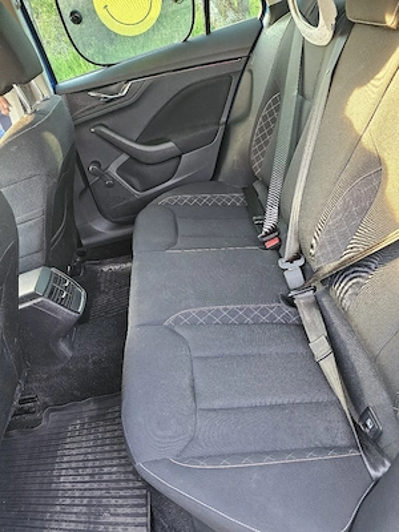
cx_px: 200
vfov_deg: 73.9
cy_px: 266
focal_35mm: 23
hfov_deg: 58.9
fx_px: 353
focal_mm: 6.3
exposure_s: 1/50
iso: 800
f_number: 1.7
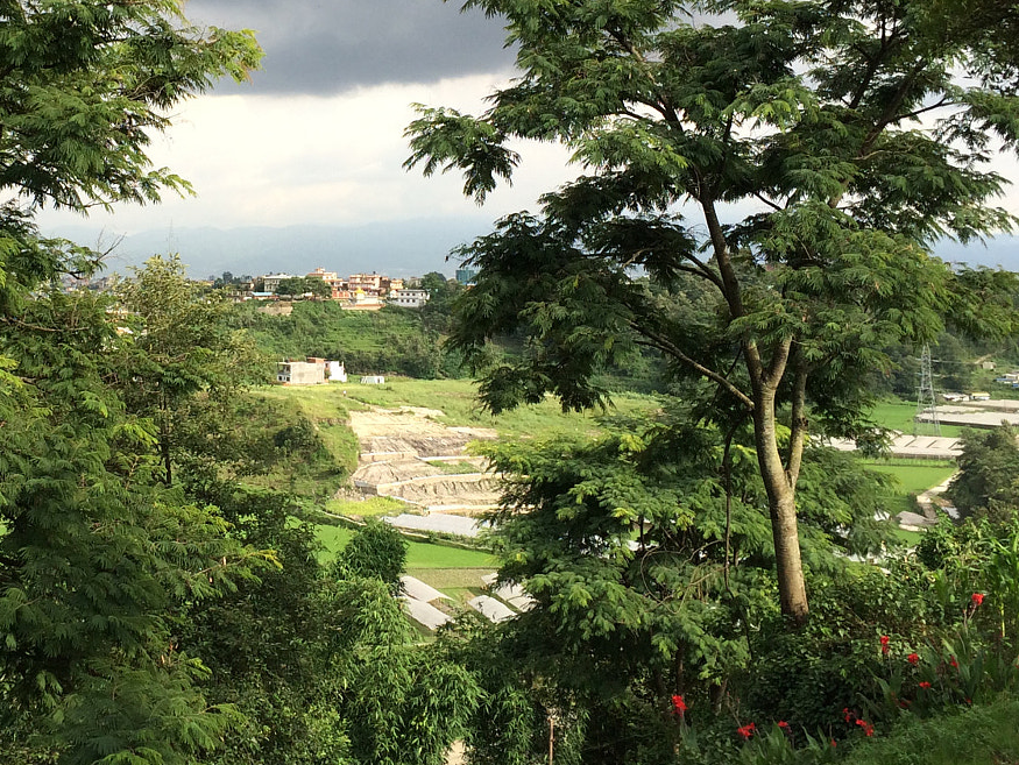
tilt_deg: -0.3
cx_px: 267
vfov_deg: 27.3
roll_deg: -1.5
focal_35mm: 53
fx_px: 1561
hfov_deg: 35.4
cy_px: 241
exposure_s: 1/838
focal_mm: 4.15
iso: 32
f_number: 2.2
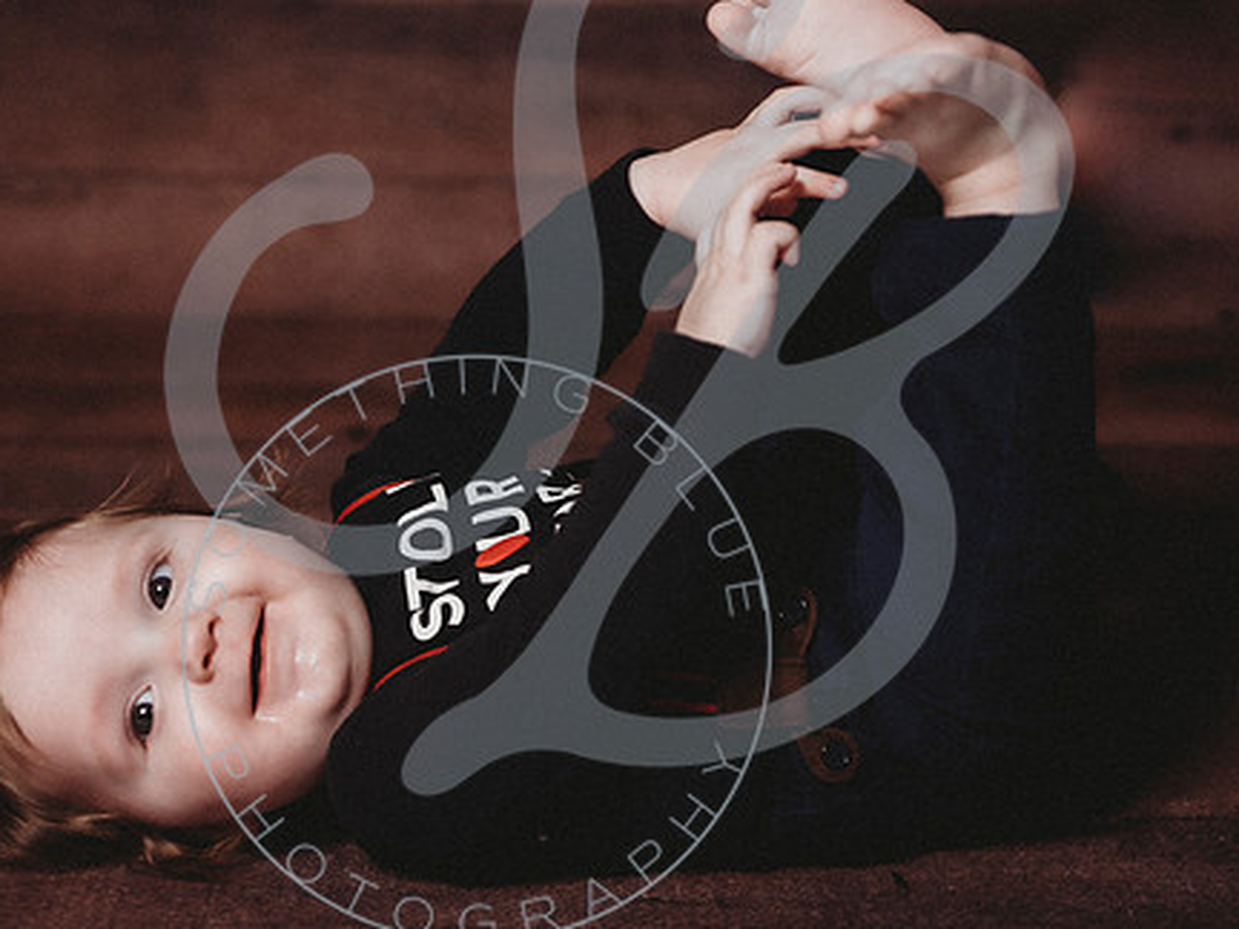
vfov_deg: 19.9
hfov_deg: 26.2
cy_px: 466
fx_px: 2649
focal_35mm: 74
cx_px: 464
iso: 100
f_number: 2.8
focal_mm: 48
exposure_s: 1/125
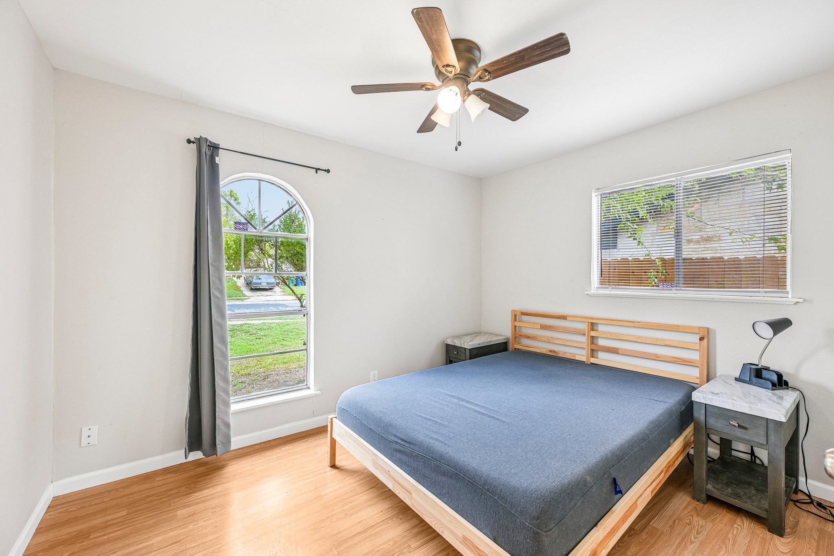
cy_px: 278
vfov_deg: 81.2
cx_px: 417
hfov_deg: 104.3
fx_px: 324
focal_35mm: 14
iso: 220
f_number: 6.7
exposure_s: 1/15
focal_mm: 14
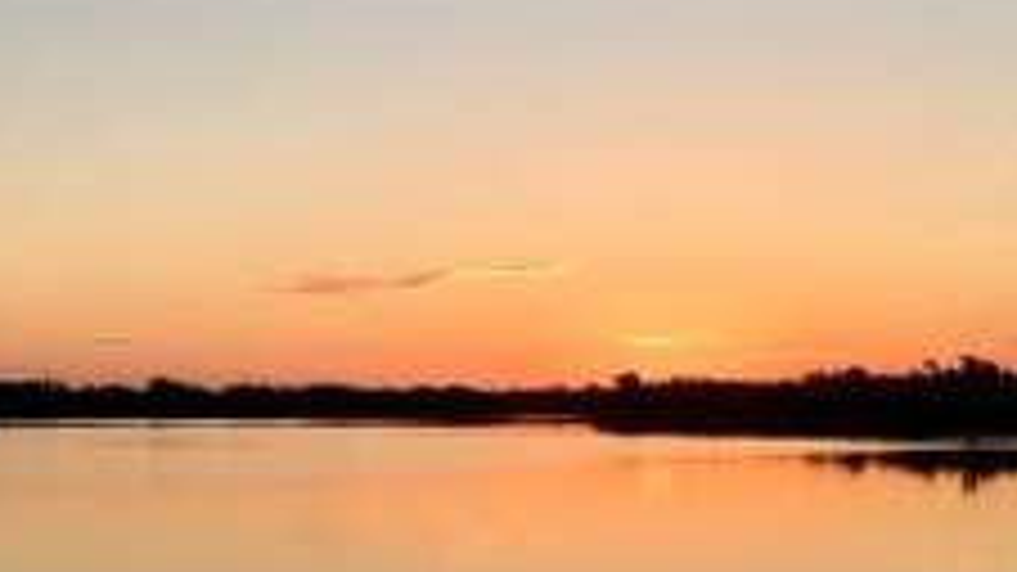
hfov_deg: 31.3
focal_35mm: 67
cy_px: 419
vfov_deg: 17.9
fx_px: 1806
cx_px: 382
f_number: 2.2
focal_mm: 4.15
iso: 25
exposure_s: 1/220
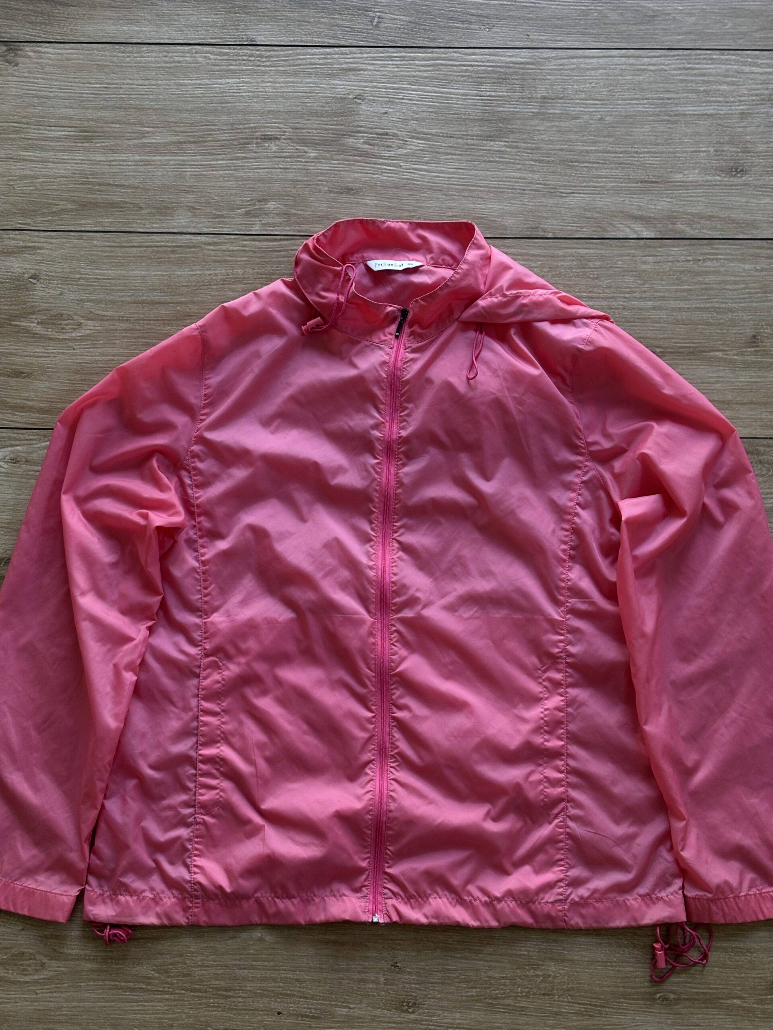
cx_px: 386
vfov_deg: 36.8
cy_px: 515
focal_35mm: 52
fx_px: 1548
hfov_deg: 28.0
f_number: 1.6
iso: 64
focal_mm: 5.96
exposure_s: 1/60
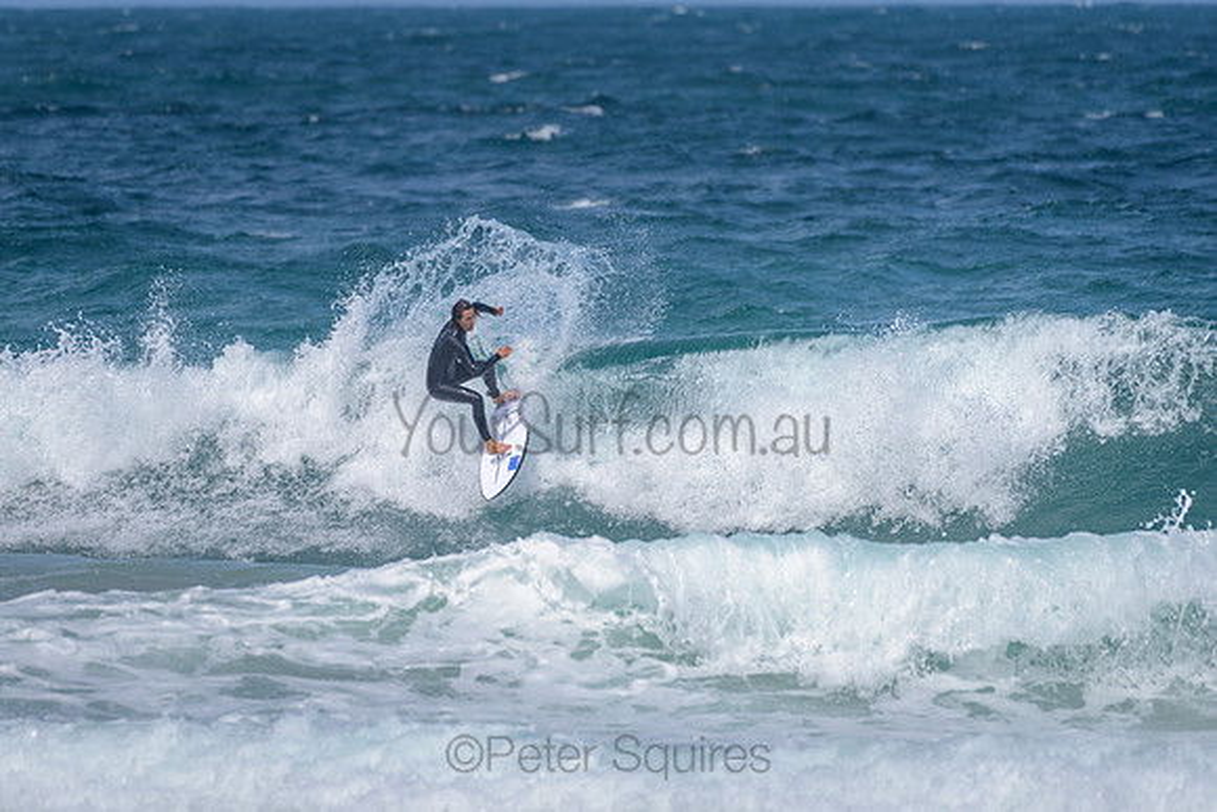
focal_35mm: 613
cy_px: 348
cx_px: 498
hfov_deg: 3.4
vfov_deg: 2.2
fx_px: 20738
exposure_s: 1/2000
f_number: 5.6
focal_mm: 500
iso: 110
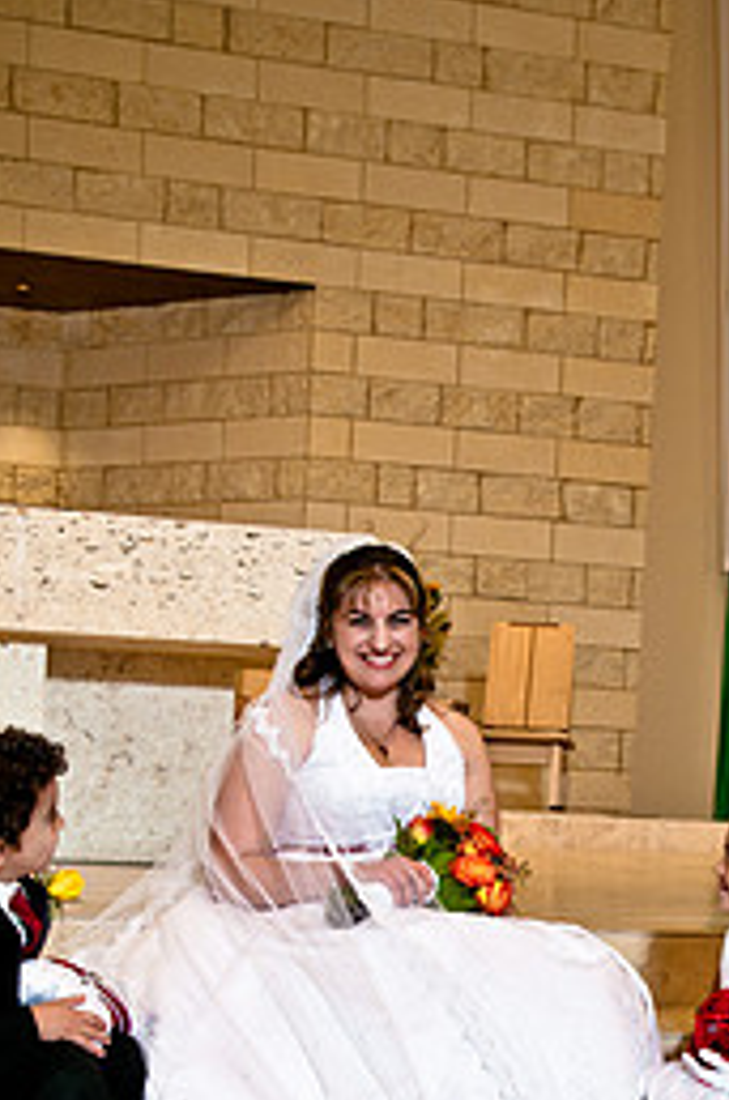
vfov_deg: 28.9
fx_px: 2074
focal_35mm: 68
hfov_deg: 19.8
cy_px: 908
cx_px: 552
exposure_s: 1/50
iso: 200
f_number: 6.3
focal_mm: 26
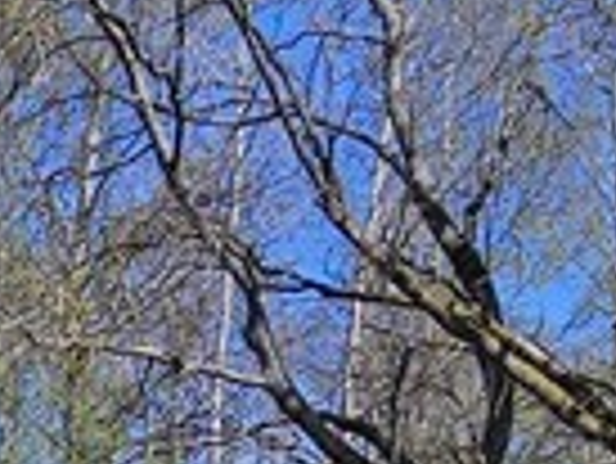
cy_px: 1014
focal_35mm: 97
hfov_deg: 15.7
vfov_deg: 12.7
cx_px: -638
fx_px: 1728
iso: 50
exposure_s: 1/1957
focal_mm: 2.2
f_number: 2.2
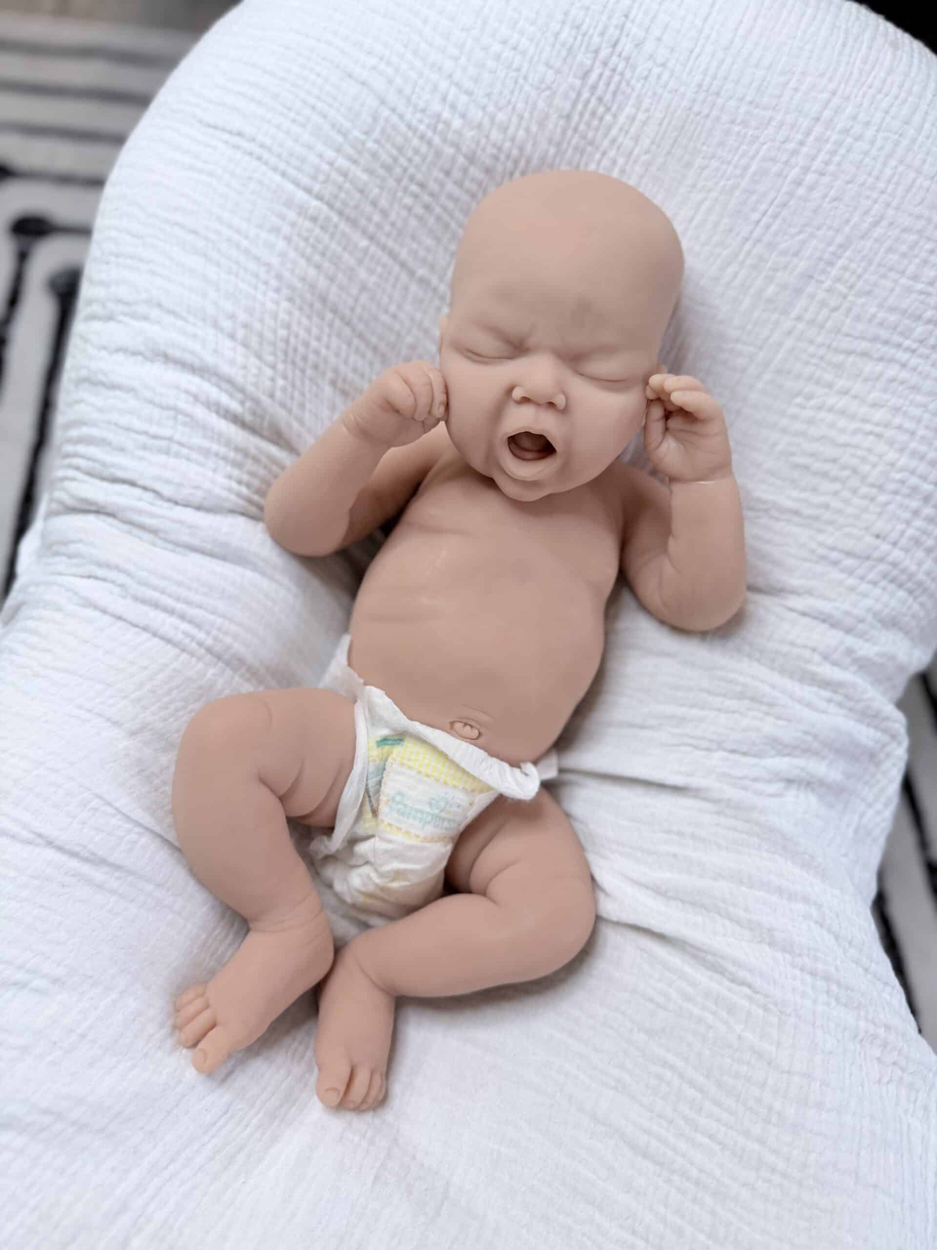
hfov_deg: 56.8
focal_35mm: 24
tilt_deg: -59.9
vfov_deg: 71.6
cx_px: 468
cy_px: 625
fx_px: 866
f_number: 1.78
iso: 64
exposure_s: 1/120
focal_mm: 6.76
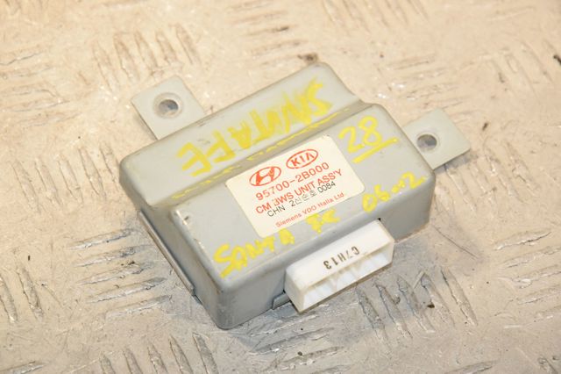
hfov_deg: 13.0
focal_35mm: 158
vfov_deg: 8.7
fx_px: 2453
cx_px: 280
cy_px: 187
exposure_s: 1/200
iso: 1600
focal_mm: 105
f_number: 9
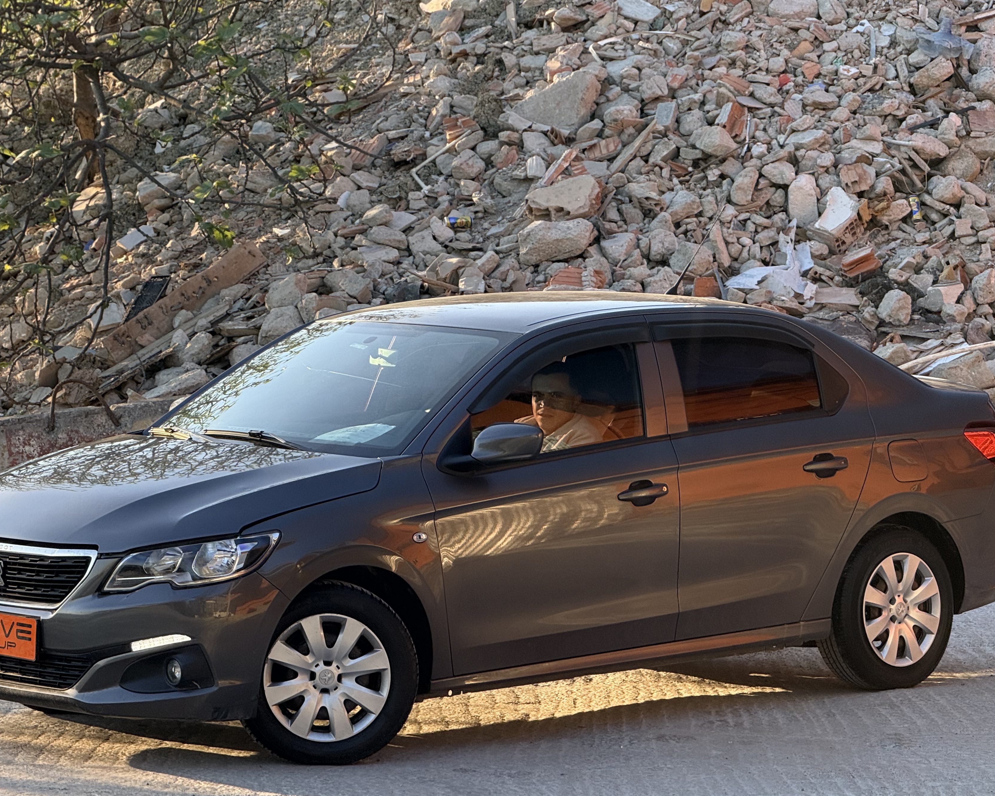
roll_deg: -5.9
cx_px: 463
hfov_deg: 13.7
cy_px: 373
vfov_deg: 11.0
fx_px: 4153
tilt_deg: -0.9
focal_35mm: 141
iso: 64
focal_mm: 15.66
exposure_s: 1/146
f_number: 2.8
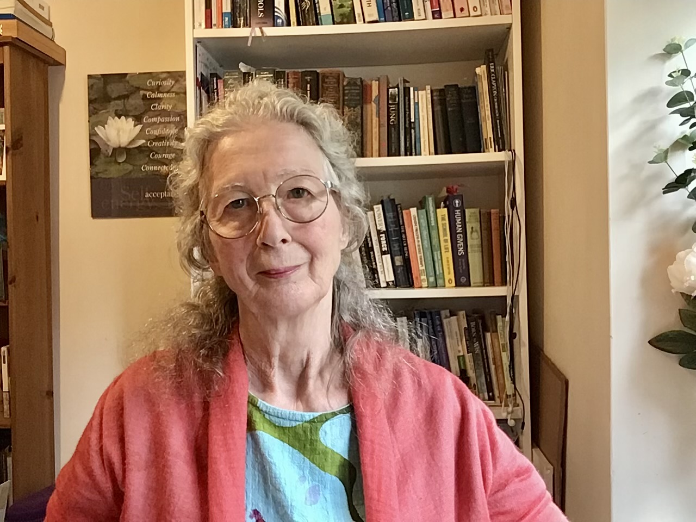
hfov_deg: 58.4
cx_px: 348
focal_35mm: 31
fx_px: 623
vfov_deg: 45.4
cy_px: 261
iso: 100
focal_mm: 2.15
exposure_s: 1/33
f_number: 2.4
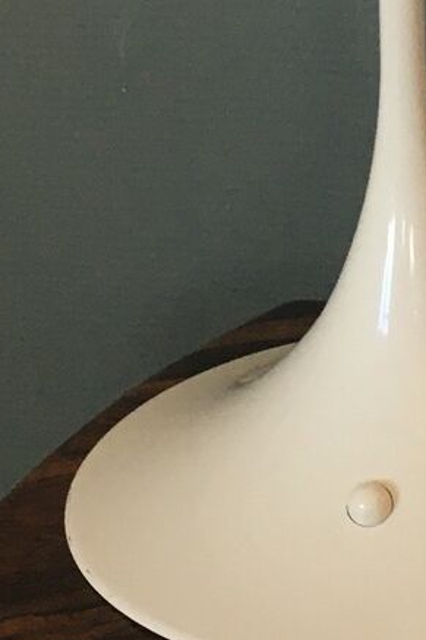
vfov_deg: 14.8
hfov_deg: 9.9
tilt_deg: -20.9
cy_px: 152
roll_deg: +1.8
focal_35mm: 138
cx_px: 384
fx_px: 2451
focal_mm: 4.15
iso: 32
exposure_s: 1/30
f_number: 2.2
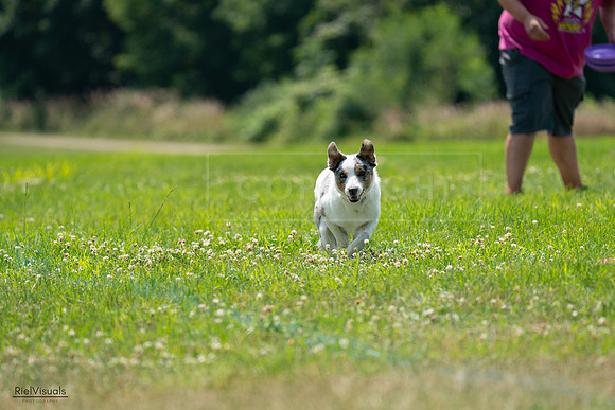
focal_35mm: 341
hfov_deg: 6.0
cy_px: 205
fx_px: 5827
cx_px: 308
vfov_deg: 4.0
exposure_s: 1/4000
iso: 1000
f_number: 6.3
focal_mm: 341
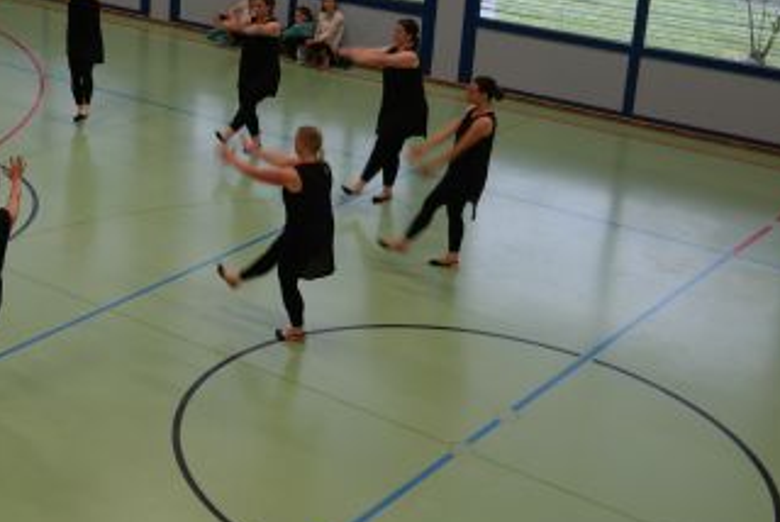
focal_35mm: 60
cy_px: 140
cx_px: 71
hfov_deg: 31.7
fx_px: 1301
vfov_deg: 22.5
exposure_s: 1/40
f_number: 3.5
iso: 200
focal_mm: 20
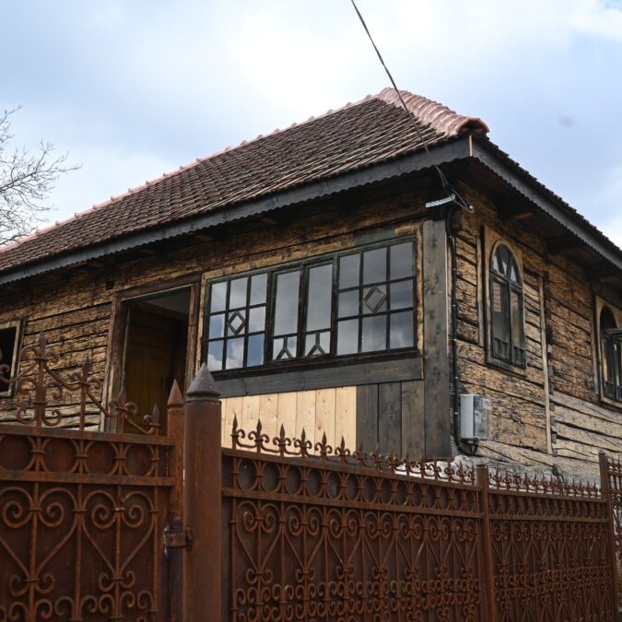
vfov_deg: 41.9
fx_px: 813
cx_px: 288
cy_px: 308
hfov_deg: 41.8
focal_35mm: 40
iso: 200
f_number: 6.3
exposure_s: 1/320
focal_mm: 31
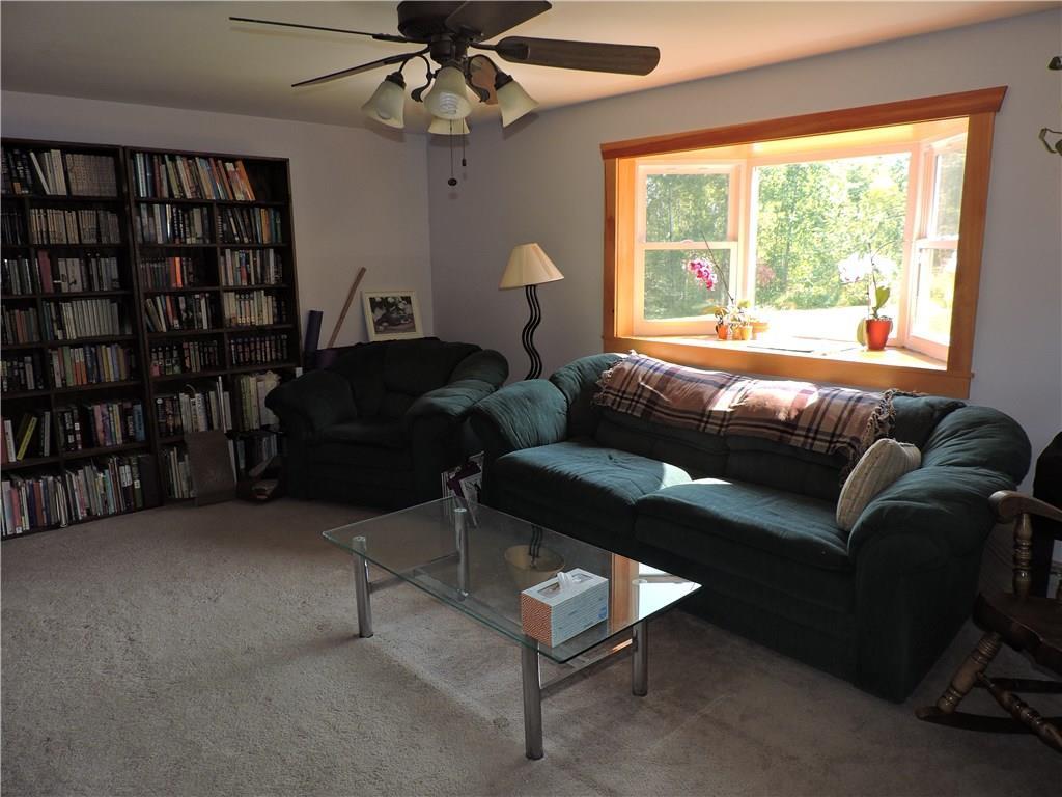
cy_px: 398
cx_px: 531
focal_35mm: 24
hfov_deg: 71.6
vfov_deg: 56.8
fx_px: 736
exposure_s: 1/50
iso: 100
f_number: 3
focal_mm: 4.3
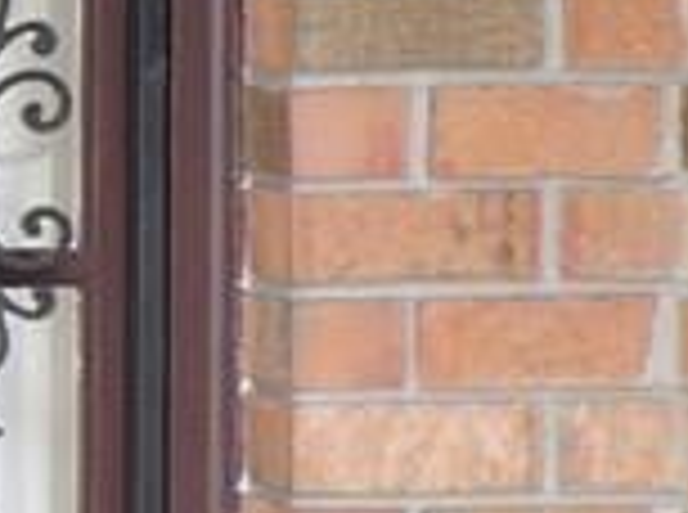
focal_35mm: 161
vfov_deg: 9.1
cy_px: 14
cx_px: -1111
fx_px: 3192
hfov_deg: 10.2
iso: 100
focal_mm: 4.3
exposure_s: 1/40
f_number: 3
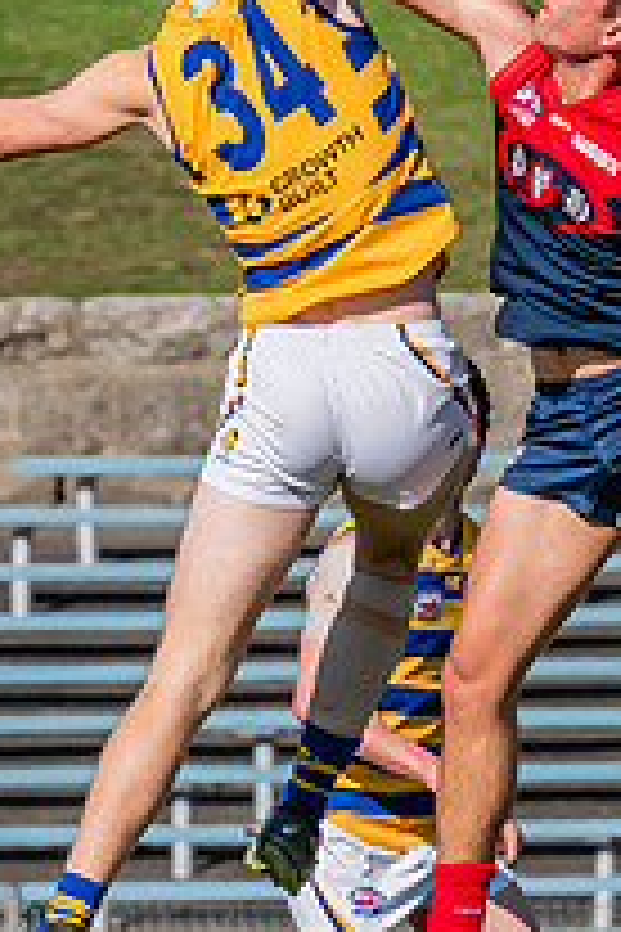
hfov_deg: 0.7
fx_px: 50944
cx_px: 607
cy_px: 432
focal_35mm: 1969
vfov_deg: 1.0
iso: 800
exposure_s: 1/1600
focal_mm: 420
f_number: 11
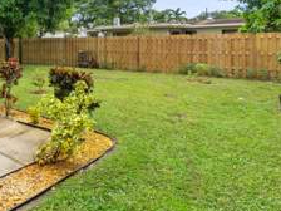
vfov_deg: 40.9
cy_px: 38
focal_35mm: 33
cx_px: 46
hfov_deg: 51.0
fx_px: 268
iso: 100
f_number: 5
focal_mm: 16
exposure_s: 1/50
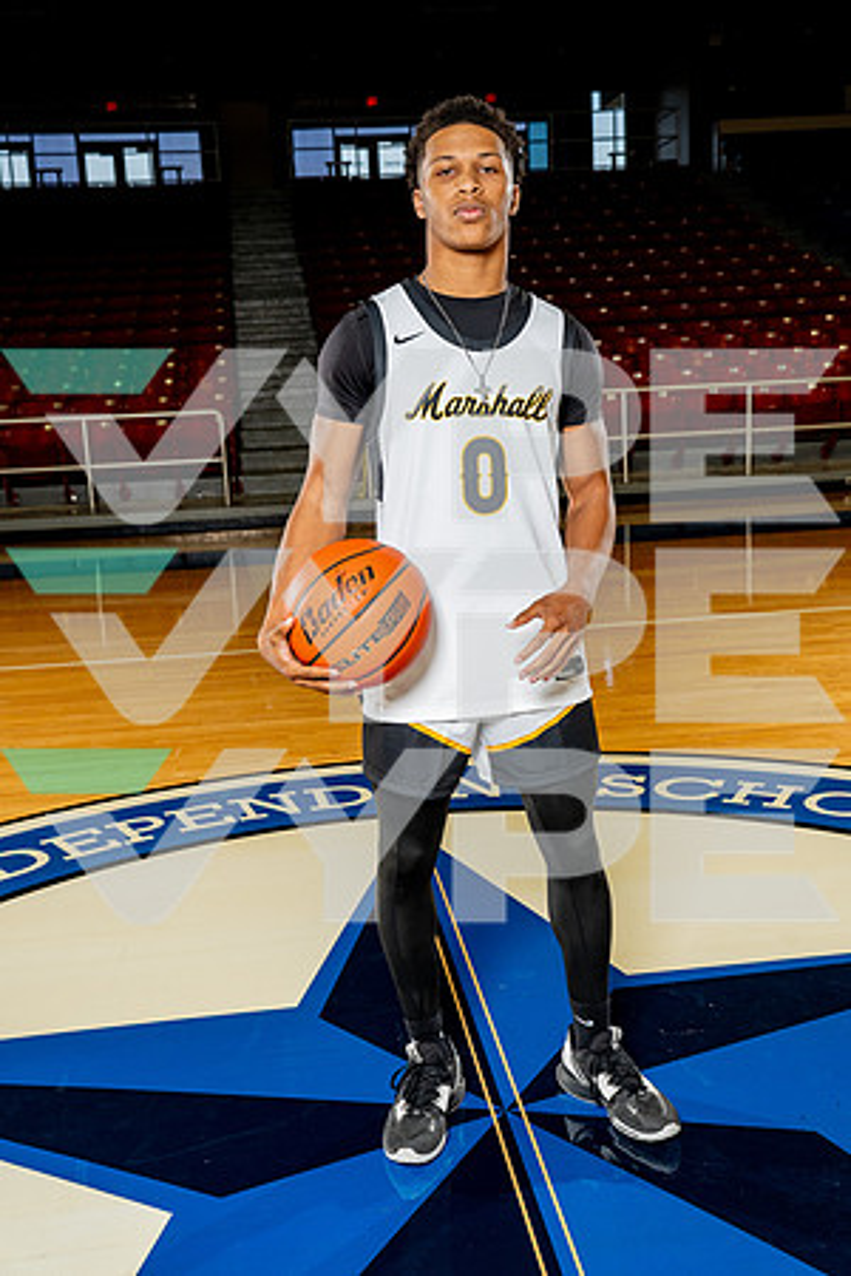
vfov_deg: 49.6
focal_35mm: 39
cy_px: 638
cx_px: 426
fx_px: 1383
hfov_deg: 34.2
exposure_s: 1/250
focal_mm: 39
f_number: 5.6
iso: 640
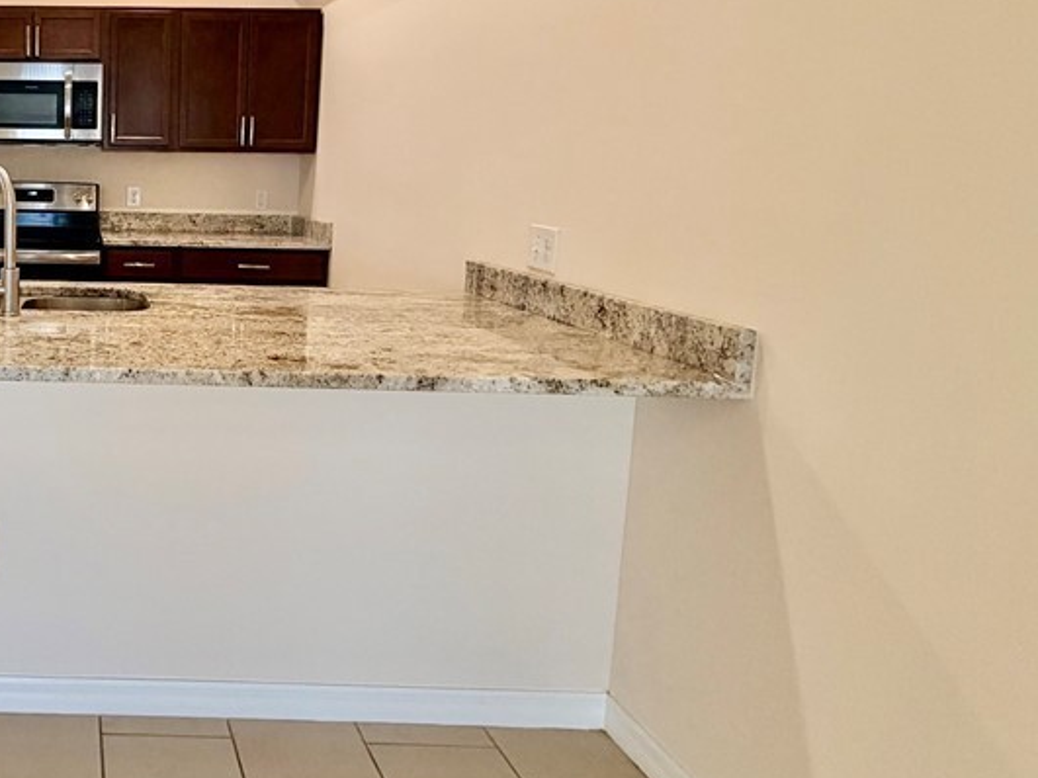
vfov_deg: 50.1
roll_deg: -1.1
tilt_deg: -5.9
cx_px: 70
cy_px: 237
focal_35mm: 27
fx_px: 809
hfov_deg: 55.1
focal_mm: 2.22
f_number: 2.2
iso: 320
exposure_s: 1/120
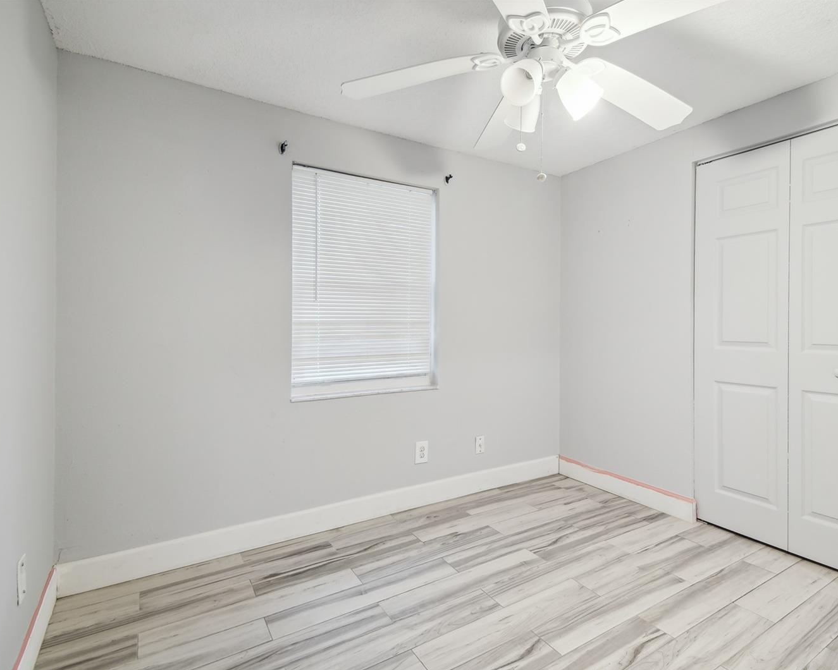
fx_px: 422
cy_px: 336
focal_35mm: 17
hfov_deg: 89.5
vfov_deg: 77.0
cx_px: 447
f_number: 7.1
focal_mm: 10
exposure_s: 1/1.25
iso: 100
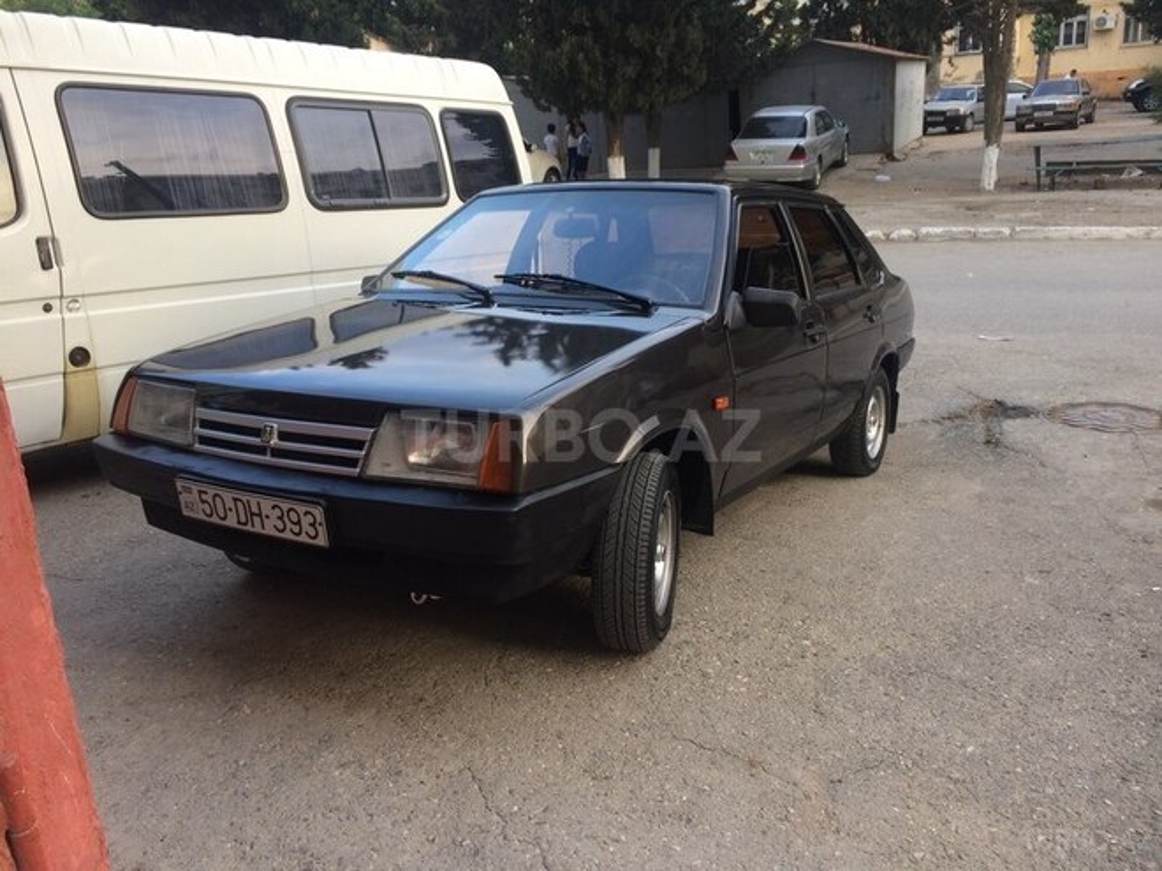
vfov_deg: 48.2
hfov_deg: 61.7
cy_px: 436
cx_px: 581
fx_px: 973
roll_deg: +4.6
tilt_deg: -15.8
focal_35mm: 29
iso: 32
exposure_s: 1/50
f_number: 2.2
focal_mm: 4.15
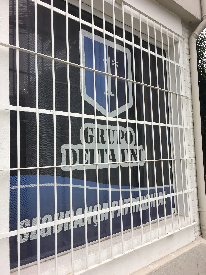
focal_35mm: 29
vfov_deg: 61.7
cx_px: 103
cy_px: 138
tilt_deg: +3.5
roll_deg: +2.6
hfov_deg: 48.2
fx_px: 230
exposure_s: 1/320
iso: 25
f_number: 2.2
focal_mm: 4.15
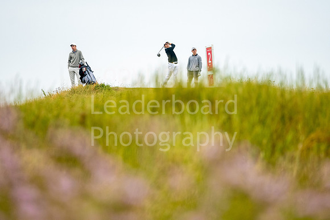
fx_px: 4122
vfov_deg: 3.1
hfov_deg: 4.6
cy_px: 110
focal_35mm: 450
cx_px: 165
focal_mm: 300
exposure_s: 1/1600
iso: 400
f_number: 4
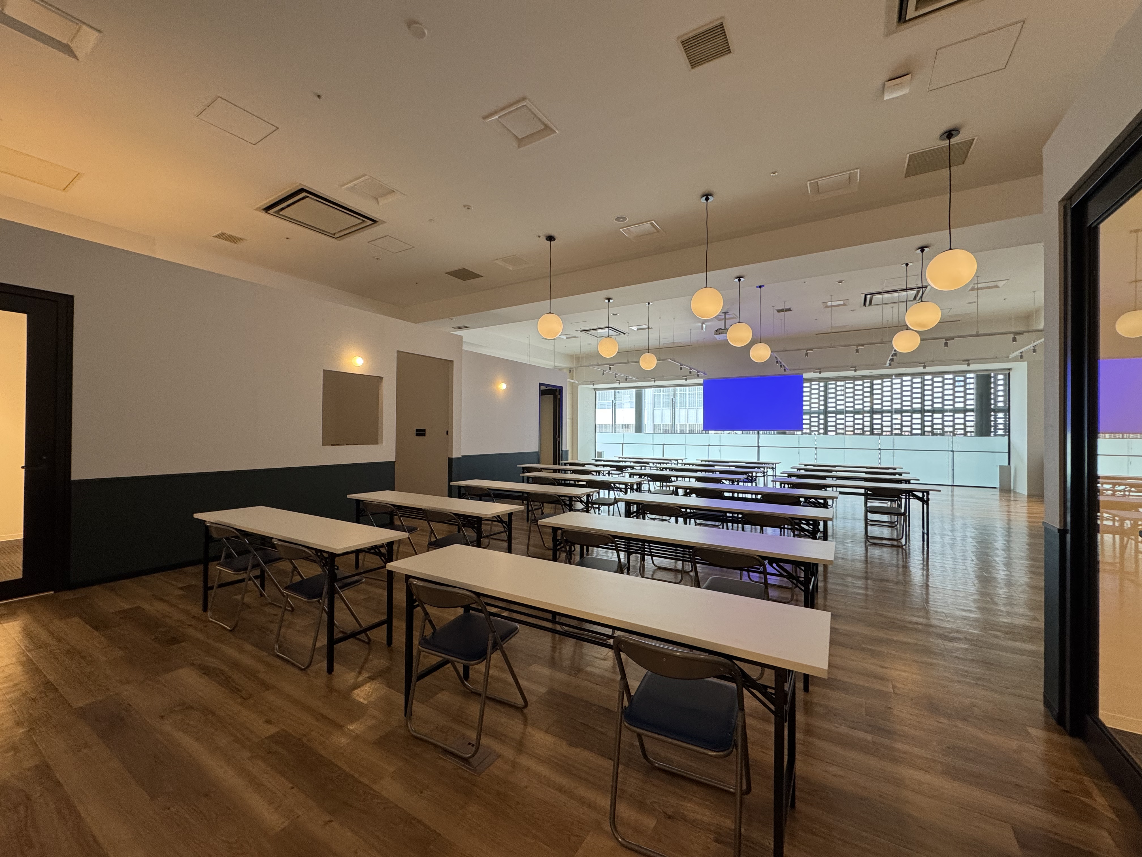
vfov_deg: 85.7
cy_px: 428
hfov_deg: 102.1
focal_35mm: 14
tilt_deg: +1.6
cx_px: 571
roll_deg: -0.3
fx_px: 462
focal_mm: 2.22
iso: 200
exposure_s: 1/100
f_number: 2.2
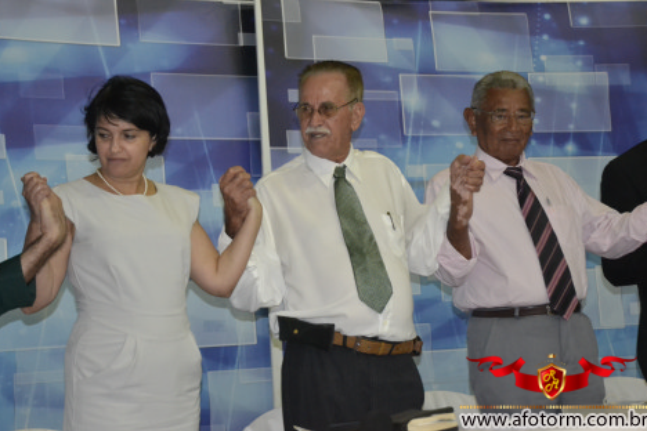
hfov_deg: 21.9
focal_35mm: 93
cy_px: 219
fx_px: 1671
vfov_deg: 14.7
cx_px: 315
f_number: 5
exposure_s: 1/60
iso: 3200
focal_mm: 58
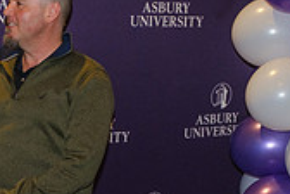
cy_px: 217
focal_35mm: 118
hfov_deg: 16.6
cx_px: -55
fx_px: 950
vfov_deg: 11.4
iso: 800
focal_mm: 20
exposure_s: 1/60
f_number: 5.6
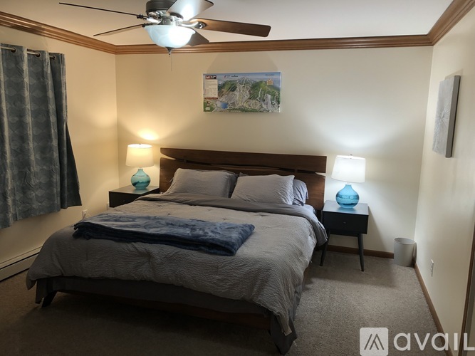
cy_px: 178
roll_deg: -1.1
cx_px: 238
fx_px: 384
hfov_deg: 63.5
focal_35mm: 28
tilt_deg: -8.0
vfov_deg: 49.7
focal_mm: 3.99
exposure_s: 1/60
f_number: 1.8
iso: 100
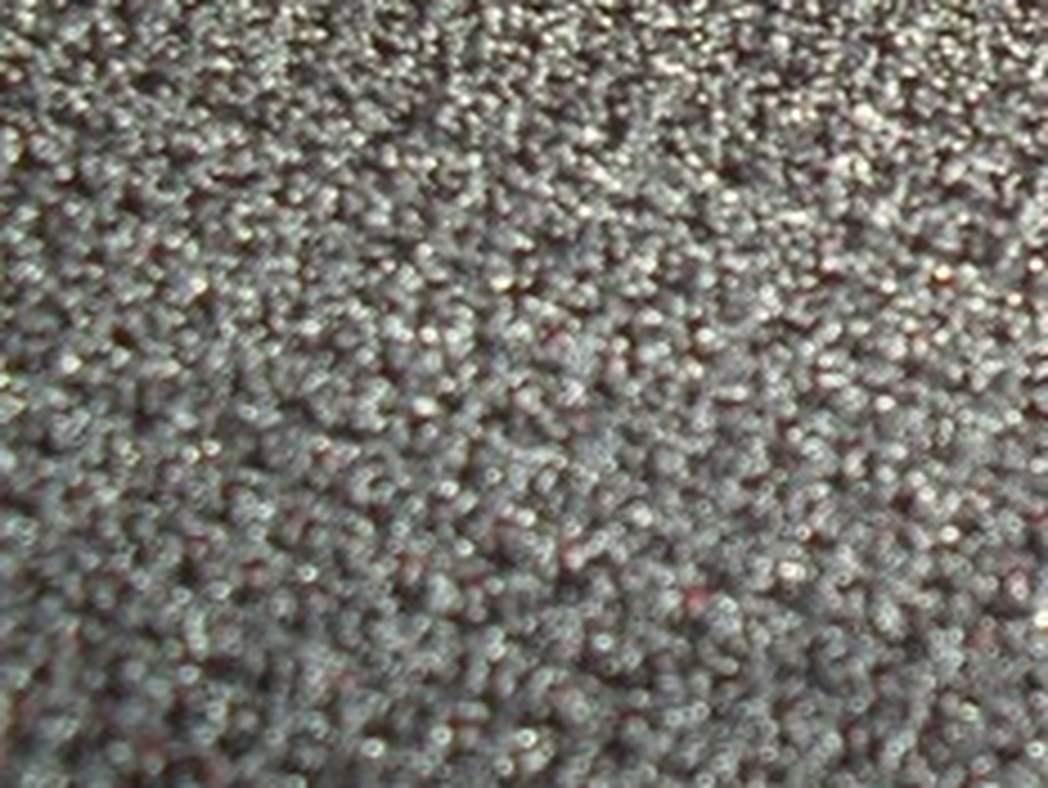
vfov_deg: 9.5
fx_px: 4665
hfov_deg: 11.8
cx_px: 1889
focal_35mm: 154
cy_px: -239
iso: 200
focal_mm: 6.3
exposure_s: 1/45
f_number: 3.2
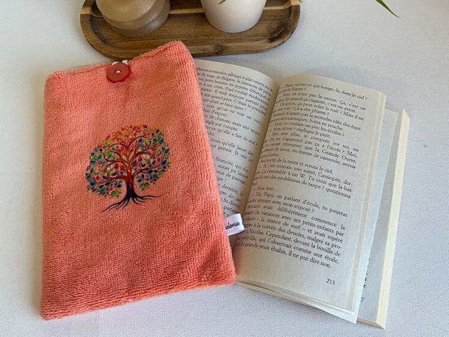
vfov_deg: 35.0
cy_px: 72
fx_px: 519
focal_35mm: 40
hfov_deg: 46.8
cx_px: 226
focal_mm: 3
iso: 20
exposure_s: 1/100
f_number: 1.8
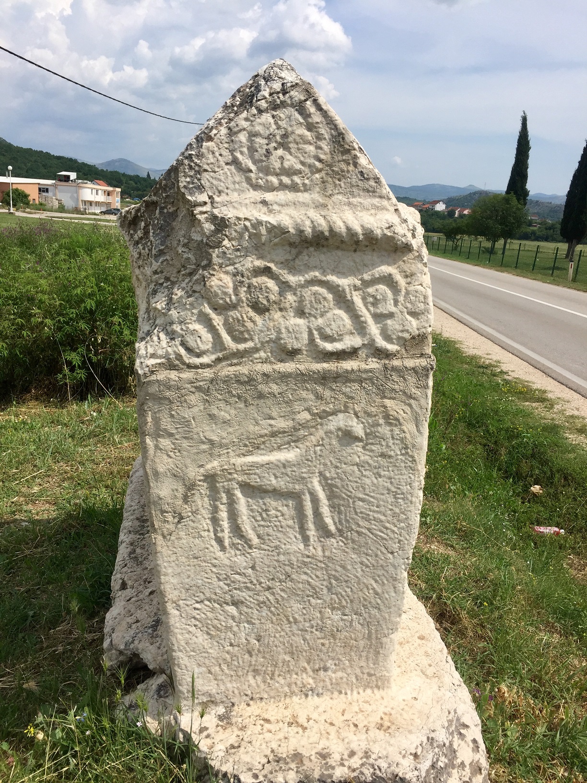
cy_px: 392
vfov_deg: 61.7
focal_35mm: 29
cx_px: 294
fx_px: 656
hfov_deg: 48.2
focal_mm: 4.15
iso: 32
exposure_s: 1/3049
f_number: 2.2
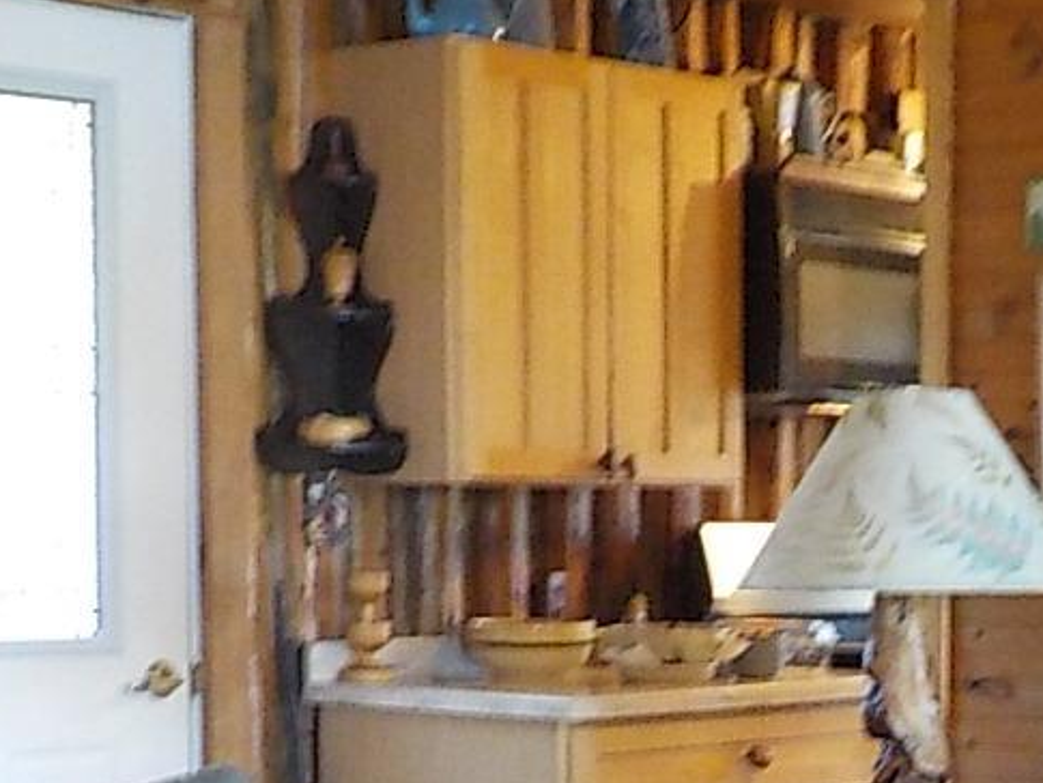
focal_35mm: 99
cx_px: 802
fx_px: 2984
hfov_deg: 19.7
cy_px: 858
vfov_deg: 14.6
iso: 400
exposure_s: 1/15
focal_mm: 4.1
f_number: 3.3
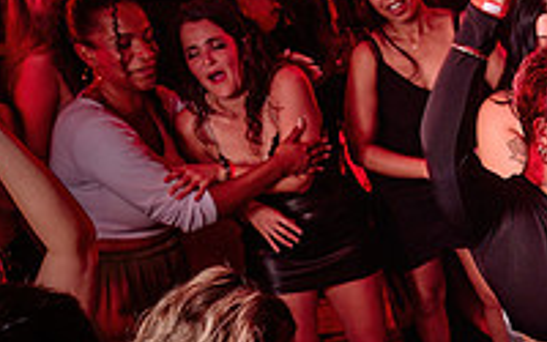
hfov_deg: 27.1
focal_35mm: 71
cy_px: 335
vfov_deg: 17.9
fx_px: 1058
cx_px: 563
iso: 800
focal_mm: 24
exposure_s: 1/40
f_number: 3.2
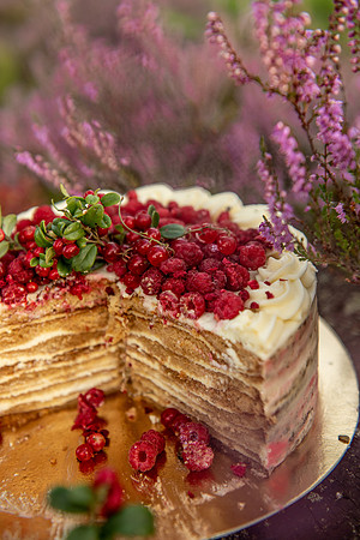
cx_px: 180
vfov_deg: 41.1
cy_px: 270
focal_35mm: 48
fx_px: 720
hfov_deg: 28.1
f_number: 2.8
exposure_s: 1/400
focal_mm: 48
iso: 400
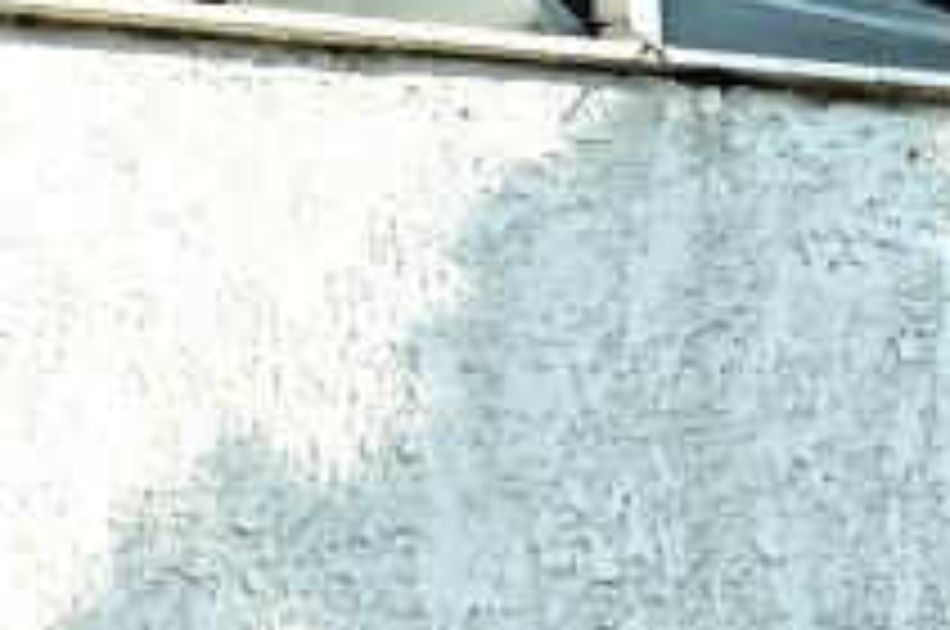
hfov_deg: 5.2
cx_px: 396
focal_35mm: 399
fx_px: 10513
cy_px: -227
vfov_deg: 3.4
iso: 1000
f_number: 4
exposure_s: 1/3200
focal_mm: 70
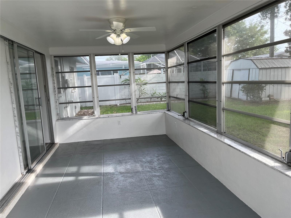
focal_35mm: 26
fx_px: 219
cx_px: 146
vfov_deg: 53.1
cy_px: 109
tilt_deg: -7.9
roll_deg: +3.3
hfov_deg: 67.3
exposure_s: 1/334
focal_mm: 5.1
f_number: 1.6
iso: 50
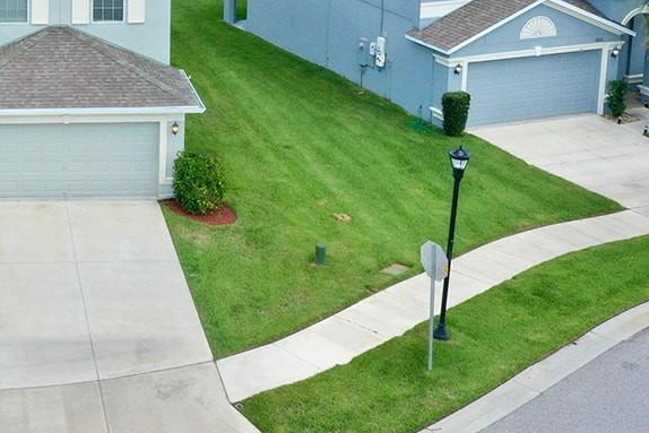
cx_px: -1
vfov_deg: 17.0
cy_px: -40
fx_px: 1406
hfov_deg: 24.8
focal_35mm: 78
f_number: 10
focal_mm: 10.26
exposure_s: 1/100
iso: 100
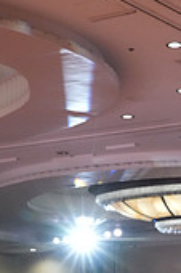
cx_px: 304
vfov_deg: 14.9
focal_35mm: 133
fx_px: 1005
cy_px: 328
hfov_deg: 9.9
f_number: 5
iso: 5000
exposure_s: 1/320
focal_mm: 39
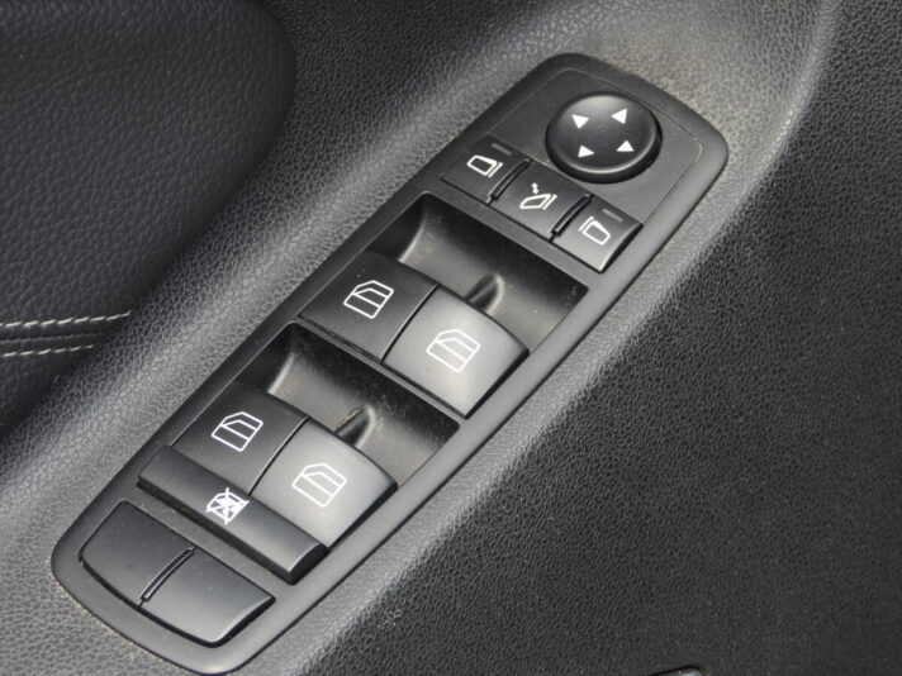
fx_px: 4430
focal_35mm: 170
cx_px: 451
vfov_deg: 8.7
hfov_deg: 11.6
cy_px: 338
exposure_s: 1/100
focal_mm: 30.5
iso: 100
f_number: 4
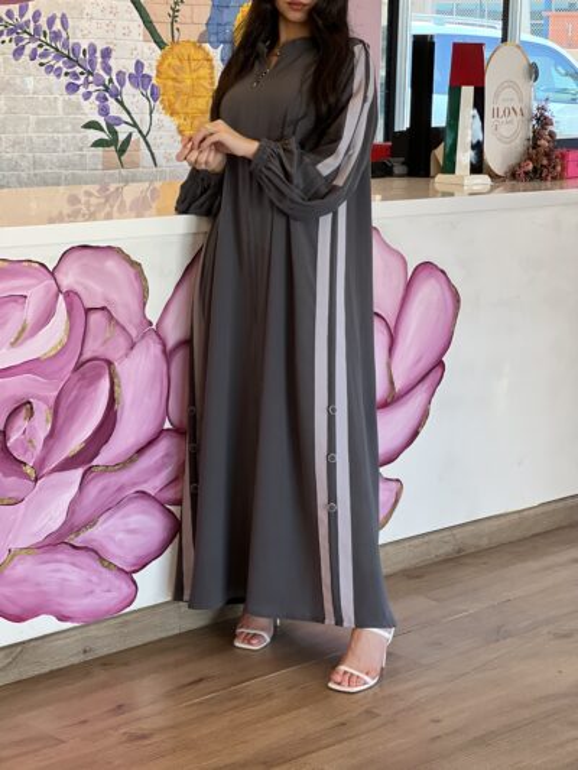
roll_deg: -1.1
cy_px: 385
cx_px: 289
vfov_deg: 25.3
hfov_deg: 19.1
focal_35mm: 77
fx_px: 1714
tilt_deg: -10.7
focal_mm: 9
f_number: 2.8
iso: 200
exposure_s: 1/100
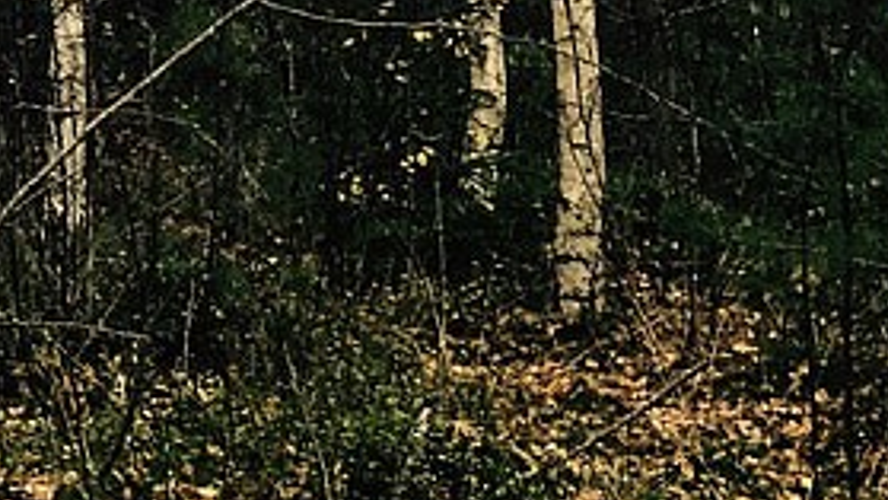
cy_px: -443
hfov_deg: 10.7
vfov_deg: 6.5
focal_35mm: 181
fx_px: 4262
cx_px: -1006
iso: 25
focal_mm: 4.15
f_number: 2.2
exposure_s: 1/348
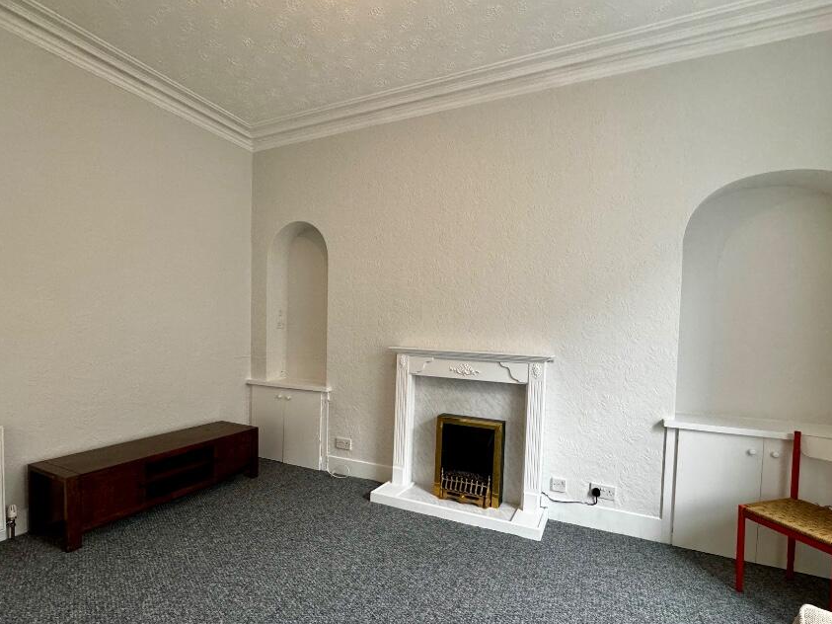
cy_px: 347
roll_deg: -0.6
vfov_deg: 74.5
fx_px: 409
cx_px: 423
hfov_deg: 91.0
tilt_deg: -2.3
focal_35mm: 17
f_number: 2.2
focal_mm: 2.22
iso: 320
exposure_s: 1/100
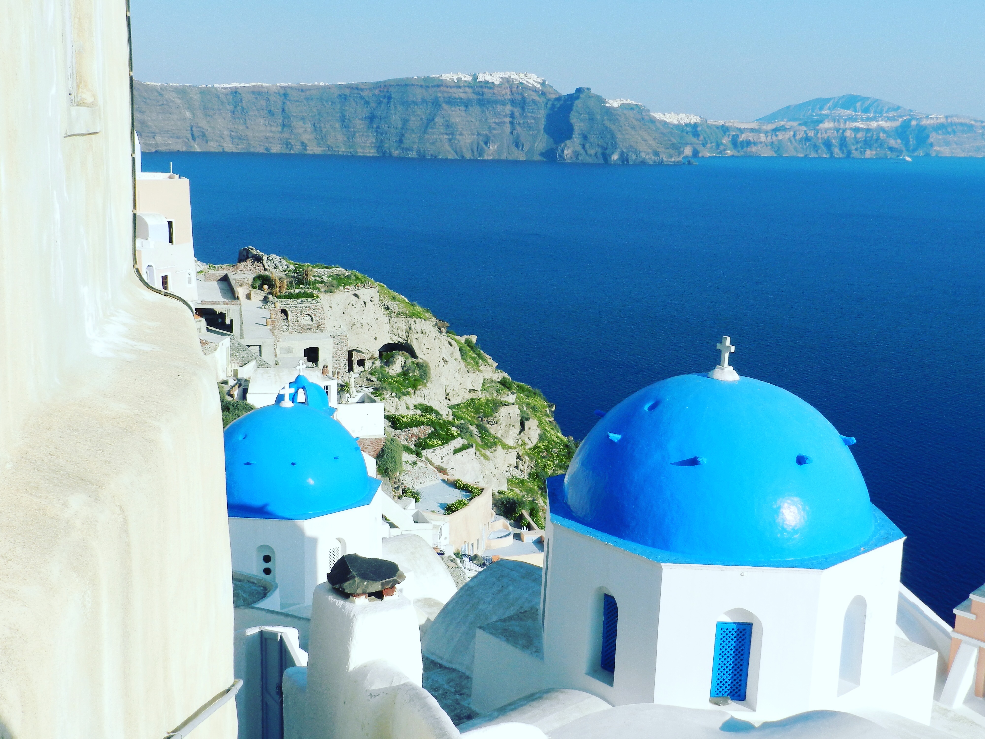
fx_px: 1081
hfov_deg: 49.0
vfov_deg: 37.7
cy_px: 370
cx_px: 492
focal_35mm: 38
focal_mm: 6.7
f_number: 5
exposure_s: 1/1000
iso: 160
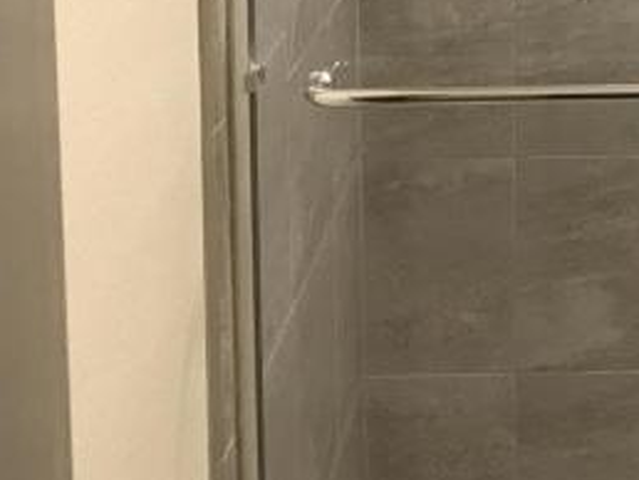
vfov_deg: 12.9
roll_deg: -0.9
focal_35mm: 111
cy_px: -136
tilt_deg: -8.2
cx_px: 825
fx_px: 2051
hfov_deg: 16.7
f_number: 1.8
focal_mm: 3.99
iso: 40
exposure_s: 1/30
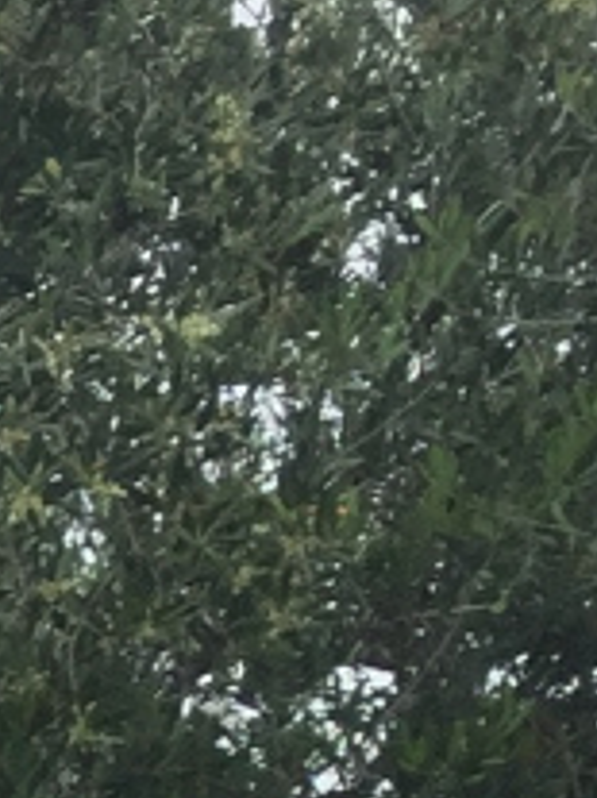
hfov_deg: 5.8
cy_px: 1935
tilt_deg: +8.1
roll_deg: +1.4
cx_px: -1683
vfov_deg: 8.1
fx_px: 5156
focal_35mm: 224
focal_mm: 4.15
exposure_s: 1/2326
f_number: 2.2
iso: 32
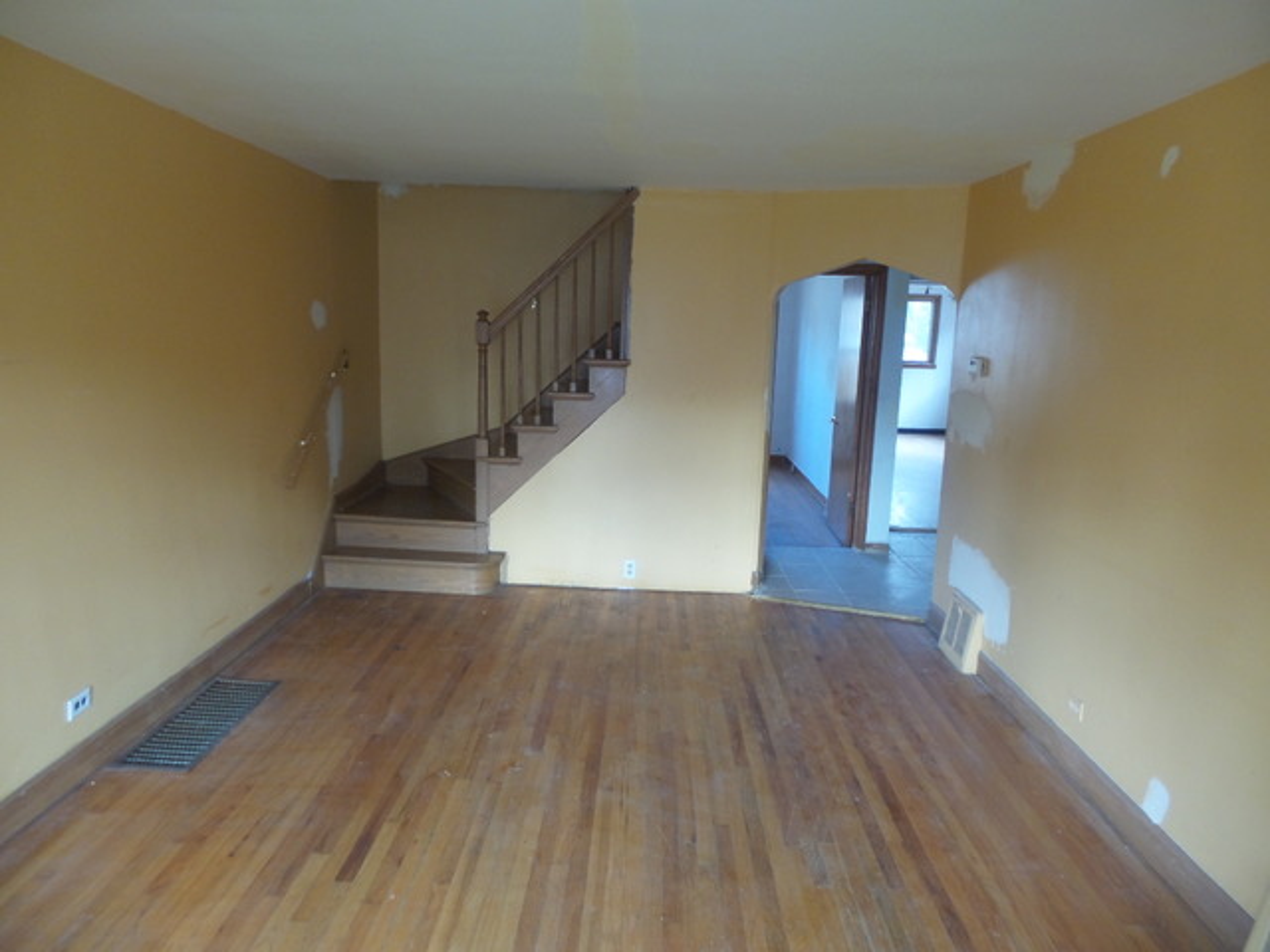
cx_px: 635
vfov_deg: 58.9
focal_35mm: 23
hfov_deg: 73.9
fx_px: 844
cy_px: 476
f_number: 2.8
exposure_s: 1/30
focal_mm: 4.1
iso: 250
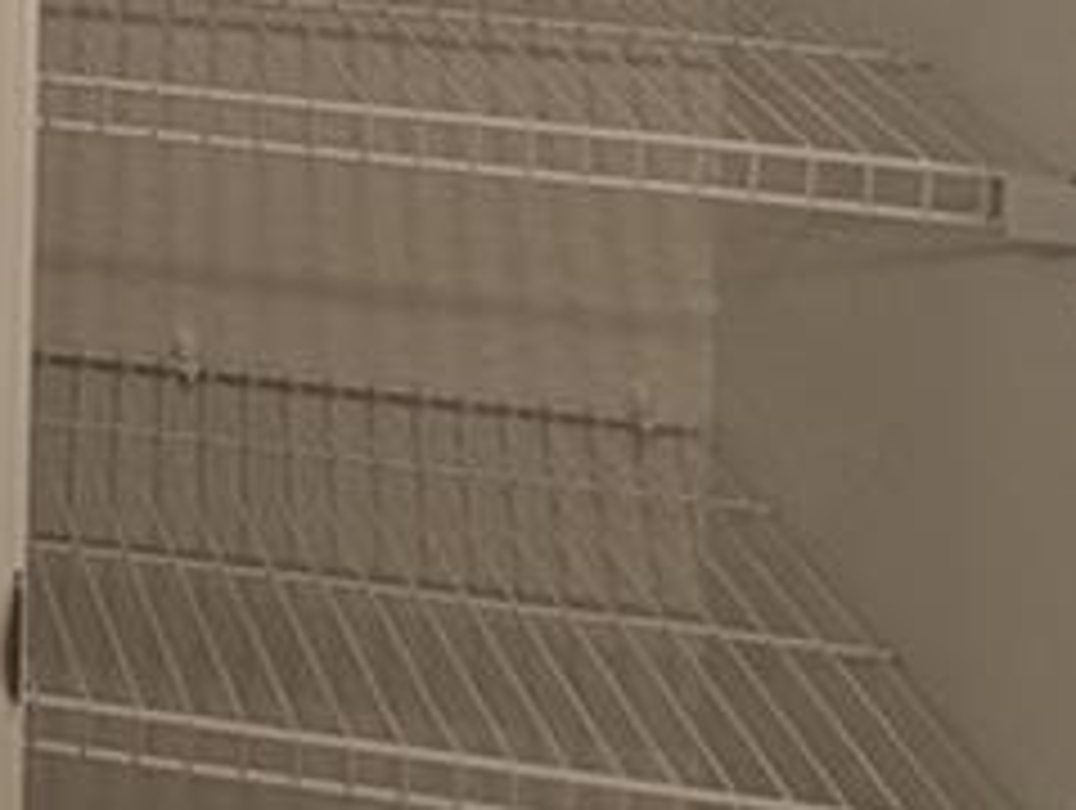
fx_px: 2490
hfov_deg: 17.2
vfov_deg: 14.2
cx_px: -1117
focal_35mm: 80
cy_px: -981
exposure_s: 1/60
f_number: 1.7
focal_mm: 2.02
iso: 72
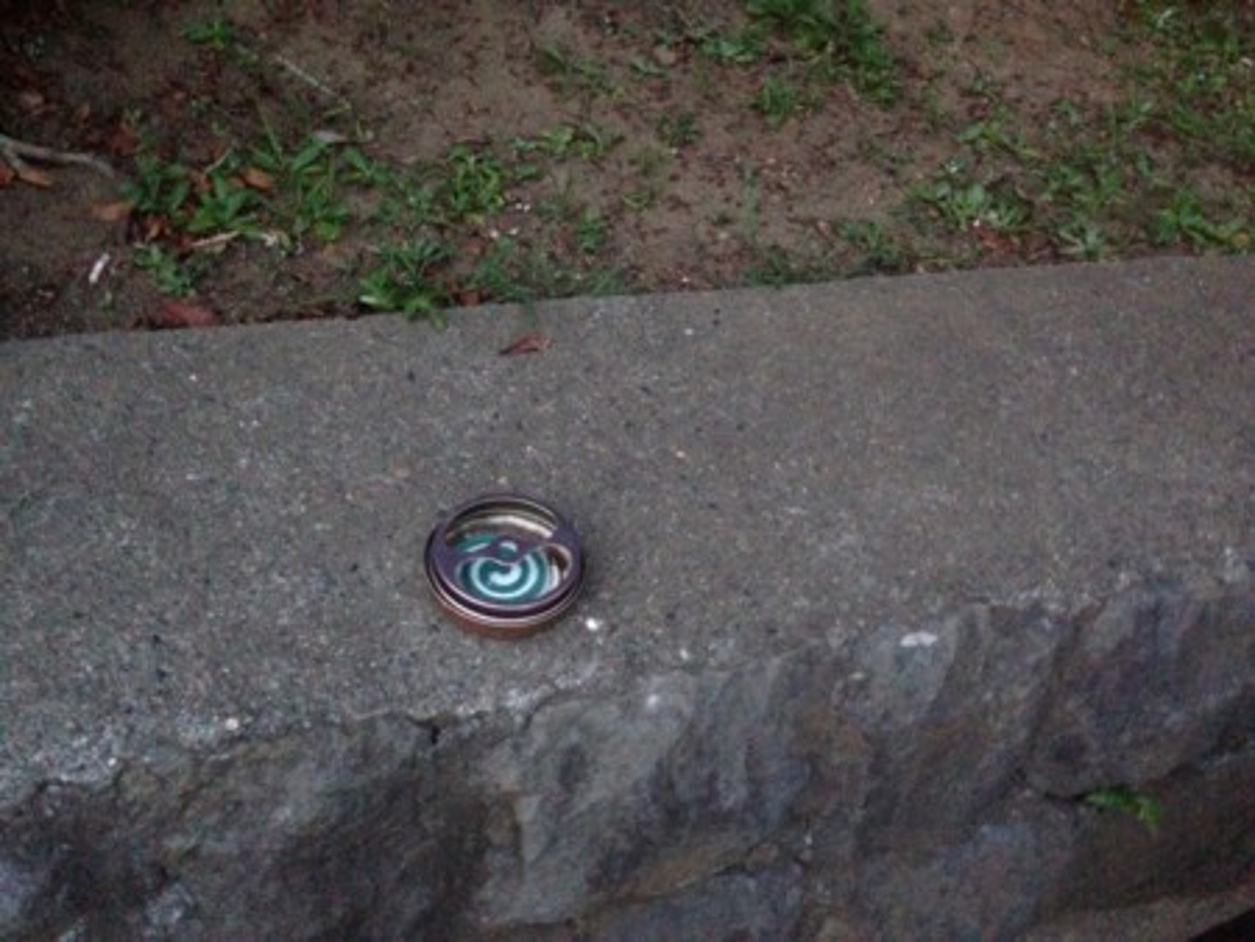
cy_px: 471
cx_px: 628
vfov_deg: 43.0
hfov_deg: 55.3
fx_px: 1197
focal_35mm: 33
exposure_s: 1/15
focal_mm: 4.13
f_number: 2.4
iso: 800
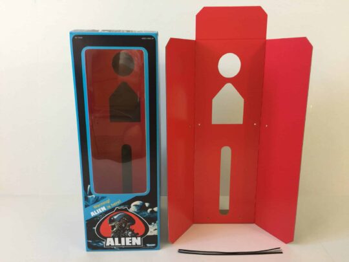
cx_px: 174
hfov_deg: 61.7
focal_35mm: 29
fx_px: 292
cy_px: 131
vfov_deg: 48.2
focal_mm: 4.15
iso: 40
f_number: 2.2
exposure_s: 1/17
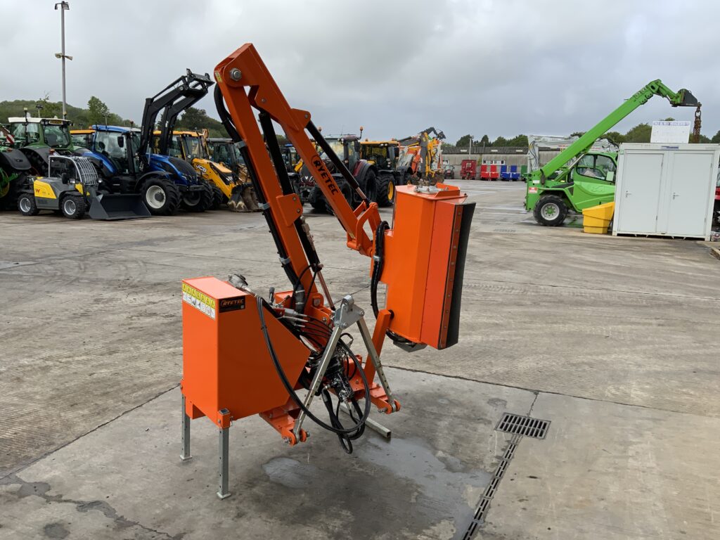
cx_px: 360
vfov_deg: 48.2
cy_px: 270
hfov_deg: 61.7
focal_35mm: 29
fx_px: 603
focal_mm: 3
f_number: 1.8
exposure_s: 1/1195
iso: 16
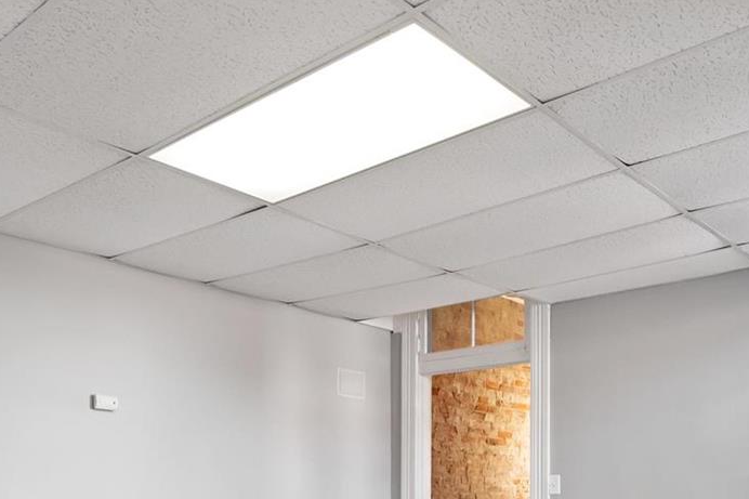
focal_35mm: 37
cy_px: 504
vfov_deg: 32.8
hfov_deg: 51.8
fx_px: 770
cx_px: 409
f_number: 8
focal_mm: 8
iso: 400
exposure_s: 1/2.5
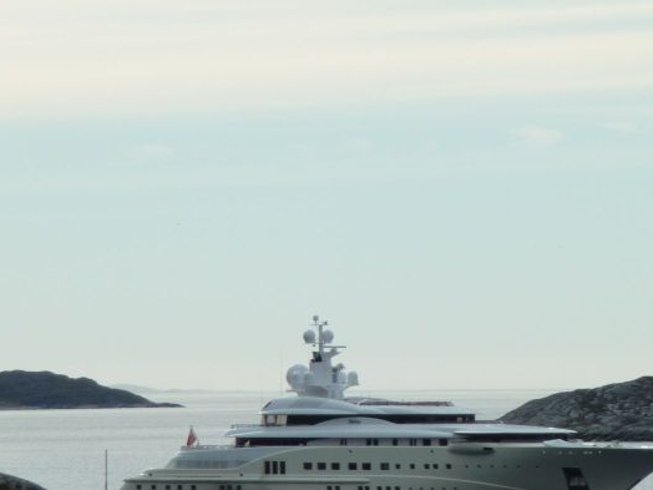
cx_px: 326
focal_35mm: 458
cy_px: 213
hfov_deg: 4.3
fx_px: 8640
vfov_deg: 3.2
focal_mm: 49.2
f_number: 5.6
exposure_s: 1/640
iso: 125
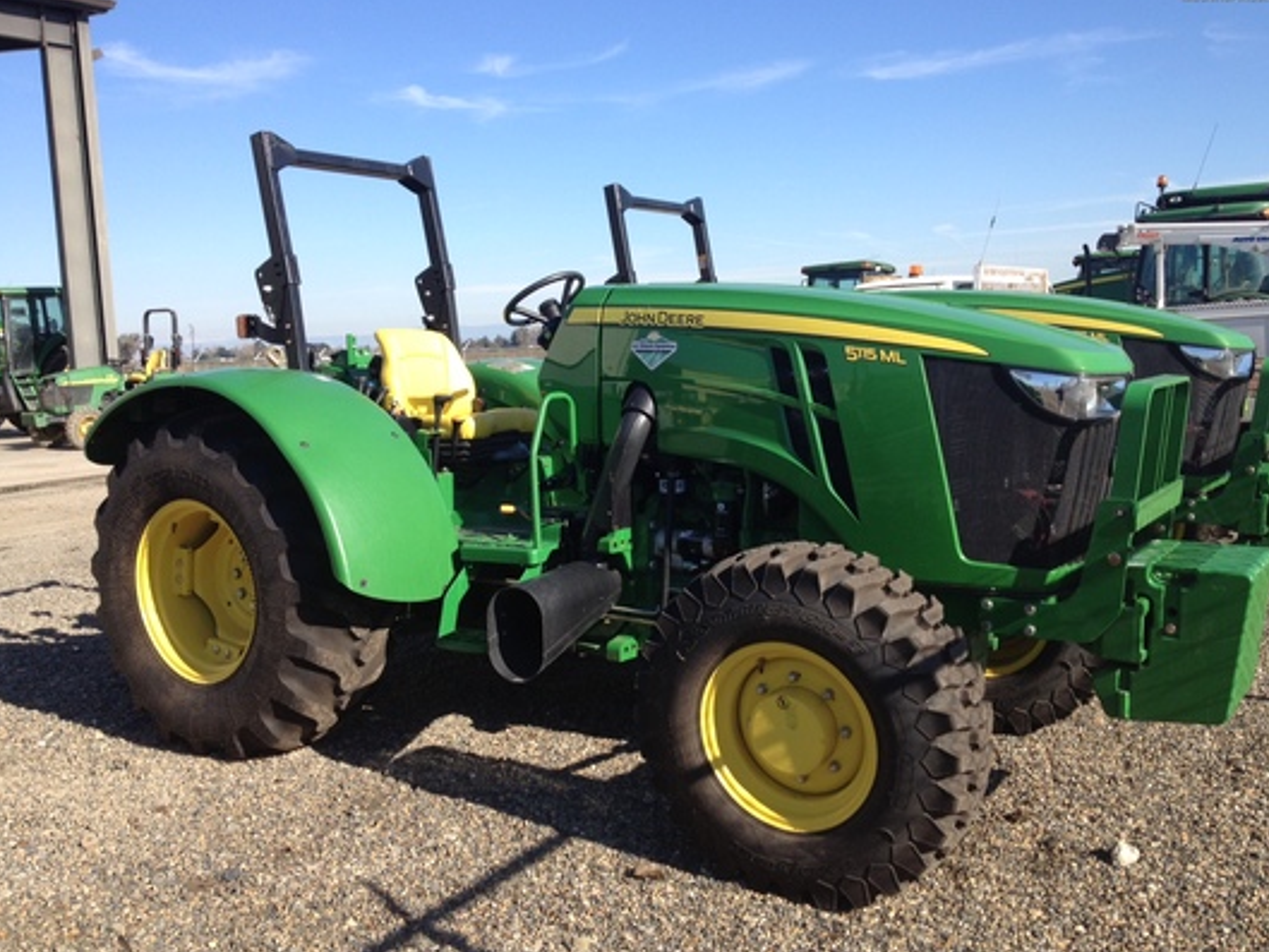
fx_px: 1320
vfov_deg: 39.7
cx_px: 640
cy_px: 472
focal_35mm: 36
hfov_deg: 51.3
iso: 50
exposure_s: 1/1082
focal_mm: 4.28
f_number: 2.4
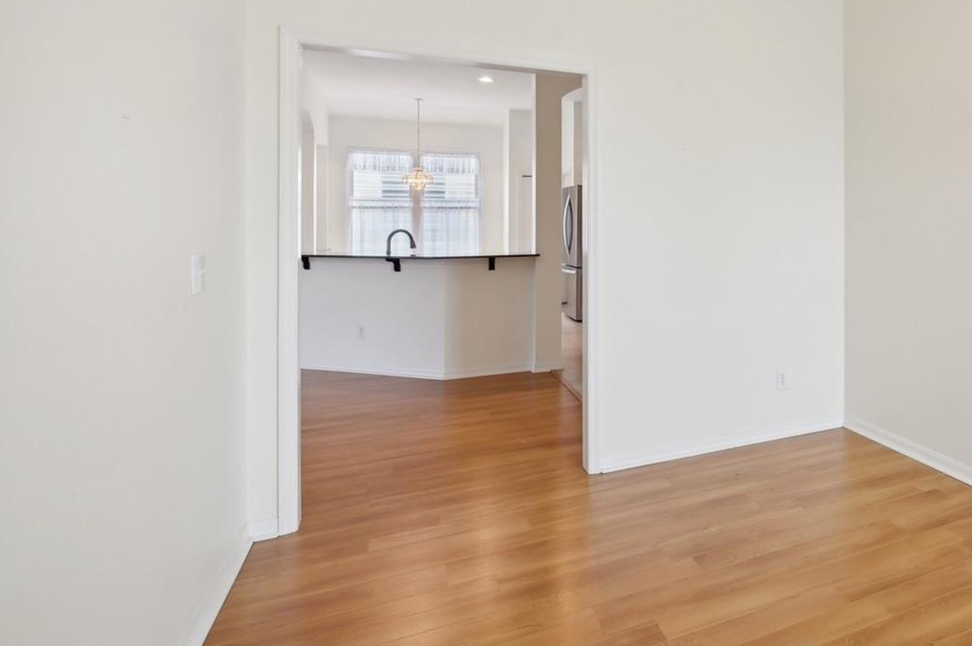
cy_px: 224
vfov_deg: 56.1
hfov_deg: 72.8
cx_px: 737
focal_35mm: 22
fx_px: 593
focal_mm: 14
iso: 400
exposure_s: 1/25
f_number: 8
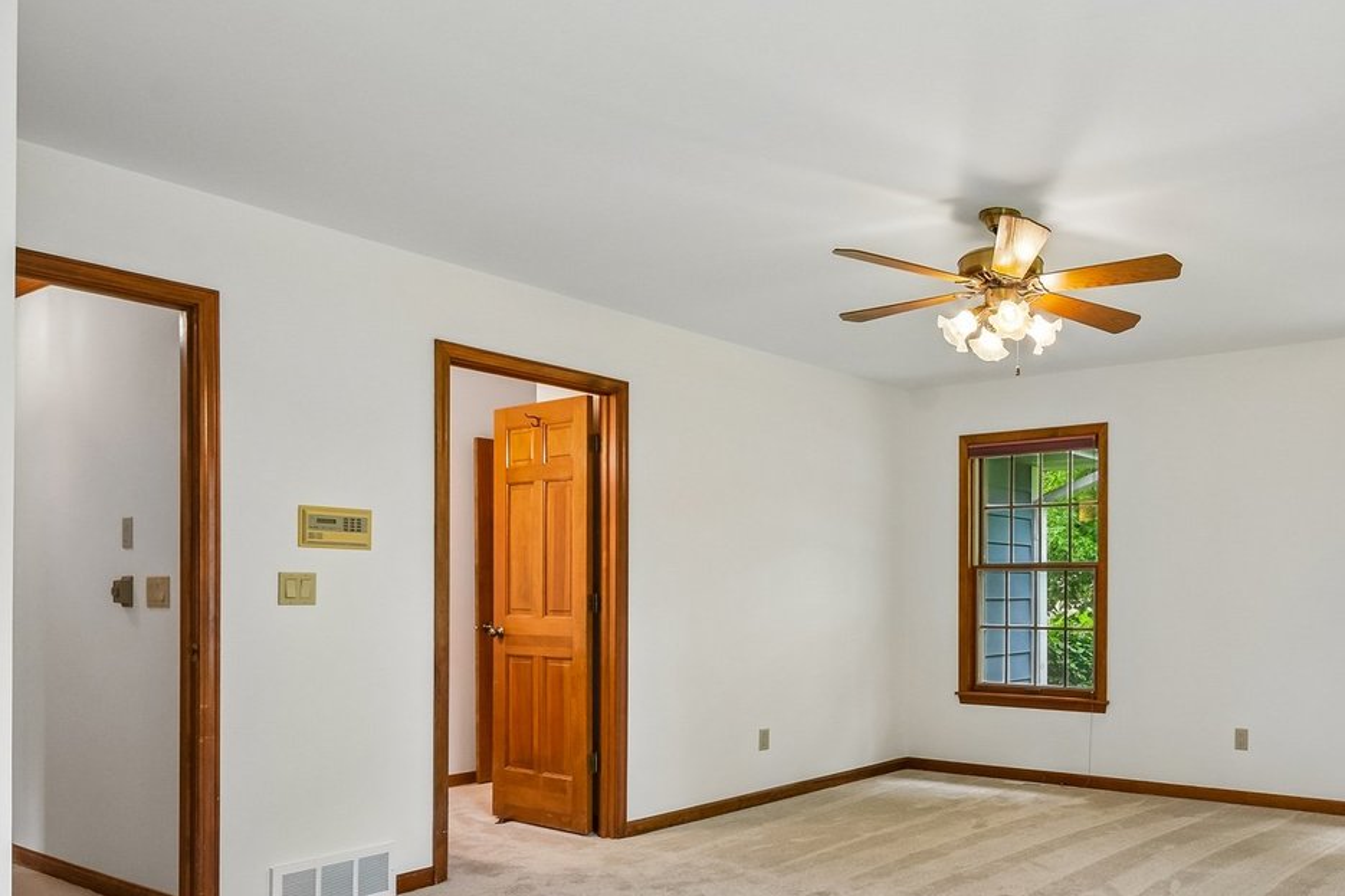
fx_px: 971
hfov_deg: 65.0
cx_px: 1016
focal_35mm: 26
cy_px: 591
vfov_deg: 48.8
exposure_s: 1/15
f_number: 8
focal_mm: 10
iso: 400
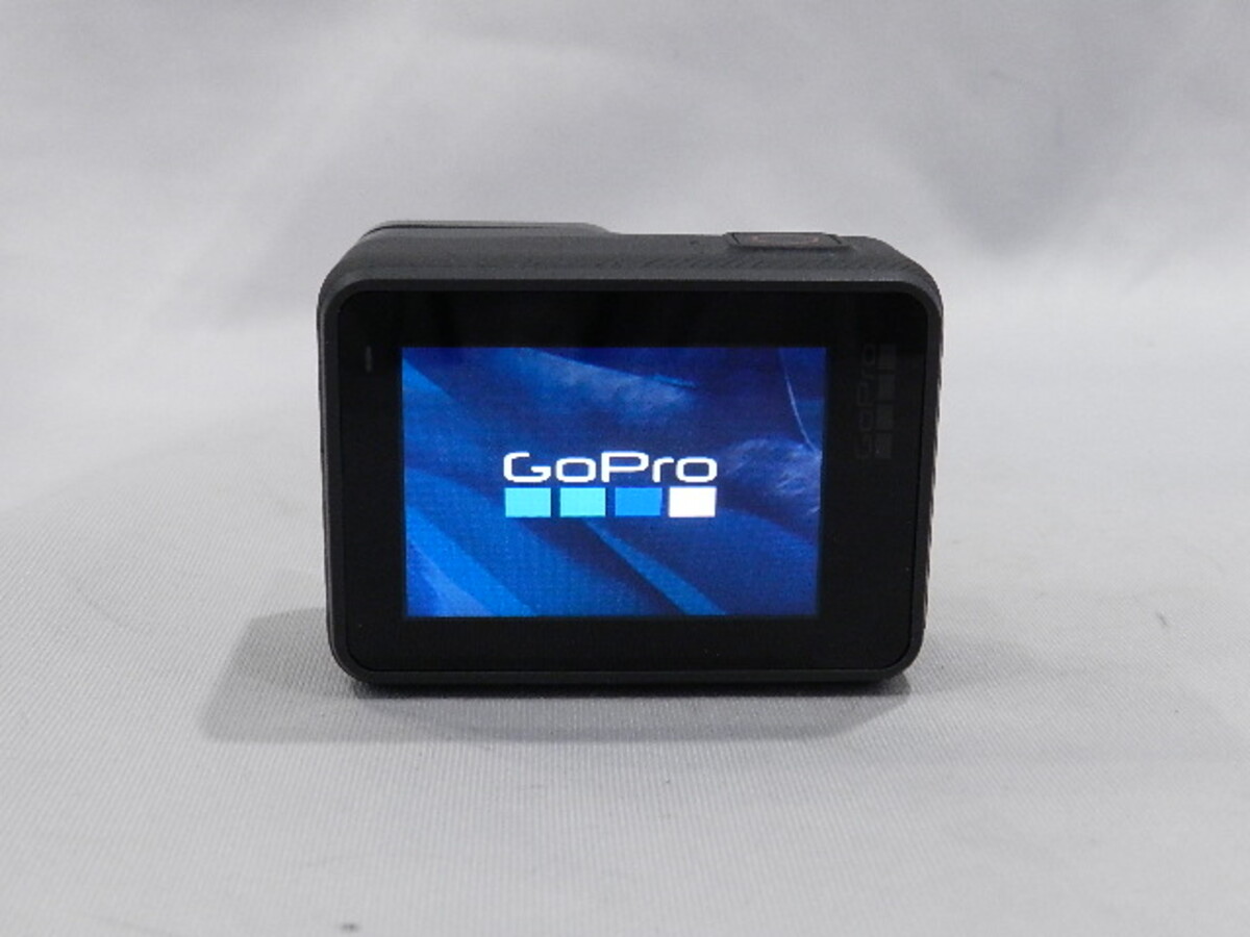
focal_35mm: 46
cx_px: 625
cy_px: 468
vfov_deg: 31.5
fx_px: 1661
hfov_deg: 41.2
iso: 800
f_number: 4.2
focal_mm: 8.1
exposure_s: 1/100
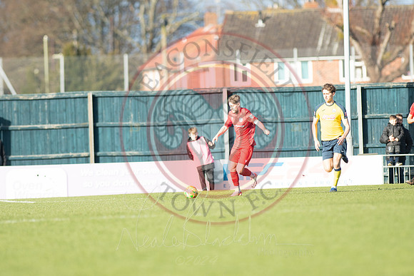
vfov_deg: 3.1
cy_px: 138
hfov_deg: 4.6
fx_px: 5176
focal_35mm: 450
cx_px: 207
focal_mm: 300
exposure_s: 1/1600
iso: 250
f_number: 4.5
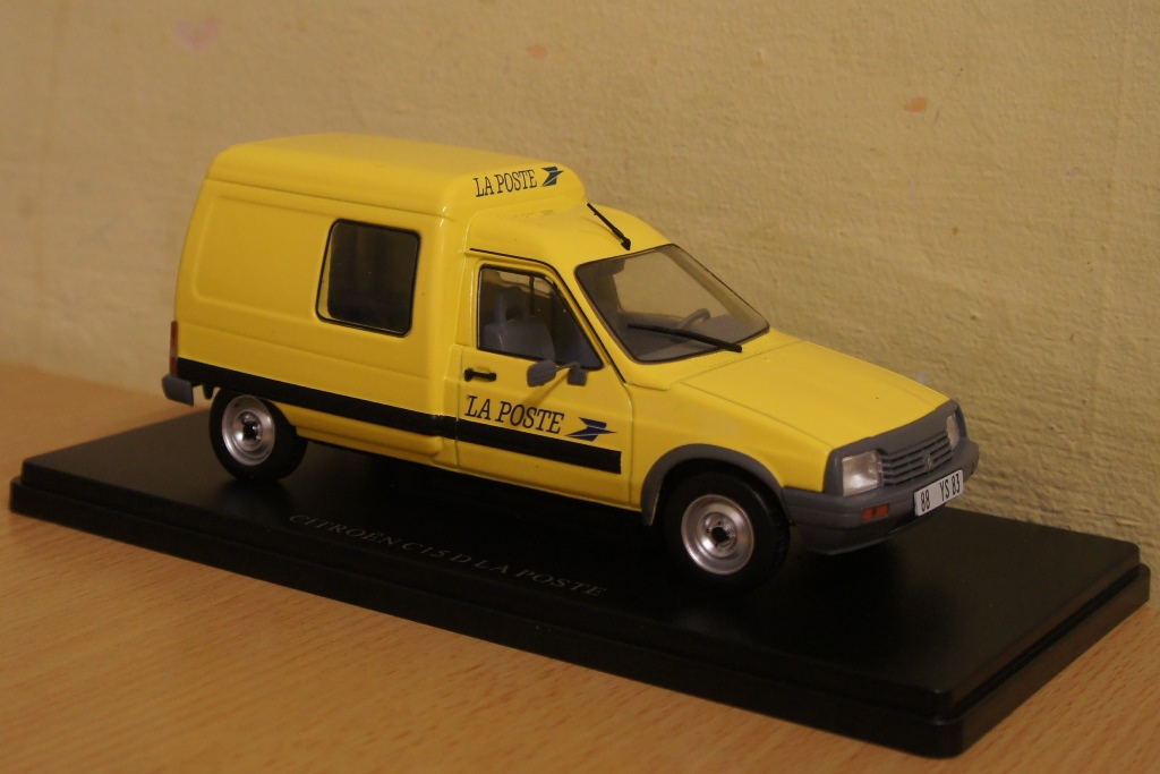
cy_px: 387
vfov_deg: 35.5
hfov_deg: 51.3
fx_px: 1208
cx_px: 580
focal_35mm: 38
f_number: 4
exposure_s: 1/40
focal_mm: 25
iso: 640
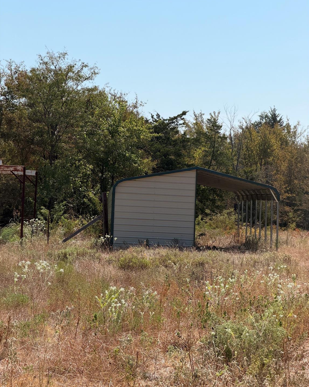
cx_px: 155
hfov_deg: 14.7
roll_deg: -1.4
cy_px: 197
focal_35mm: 105
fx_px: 1201
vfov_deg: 18.3
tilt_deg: -0.1
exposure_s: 1/830
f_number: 2.8
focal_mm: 16.89
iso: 20
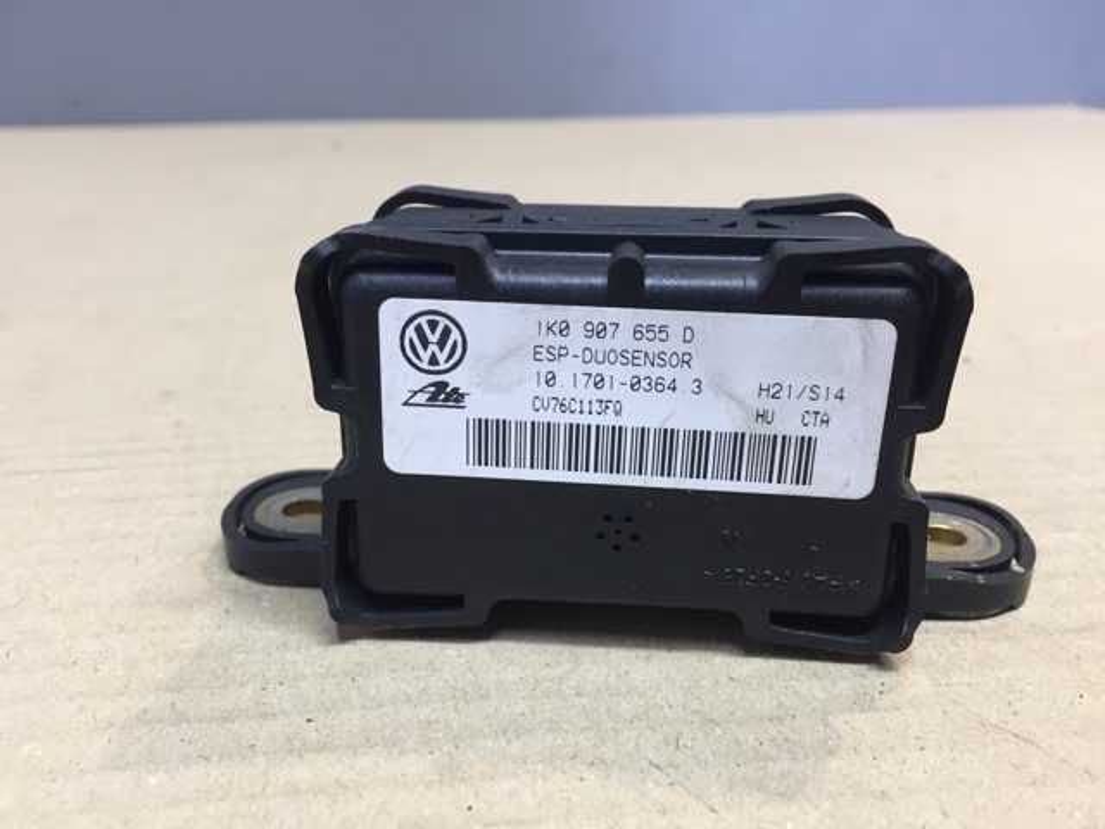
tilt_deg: -23.7
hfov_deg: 61.7
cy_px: 414
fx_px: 926
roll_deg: -0.8
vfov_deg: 48.2
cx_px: 552
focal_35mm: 29
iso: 100
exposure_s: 1/33
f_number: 2.2
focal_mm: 4.15
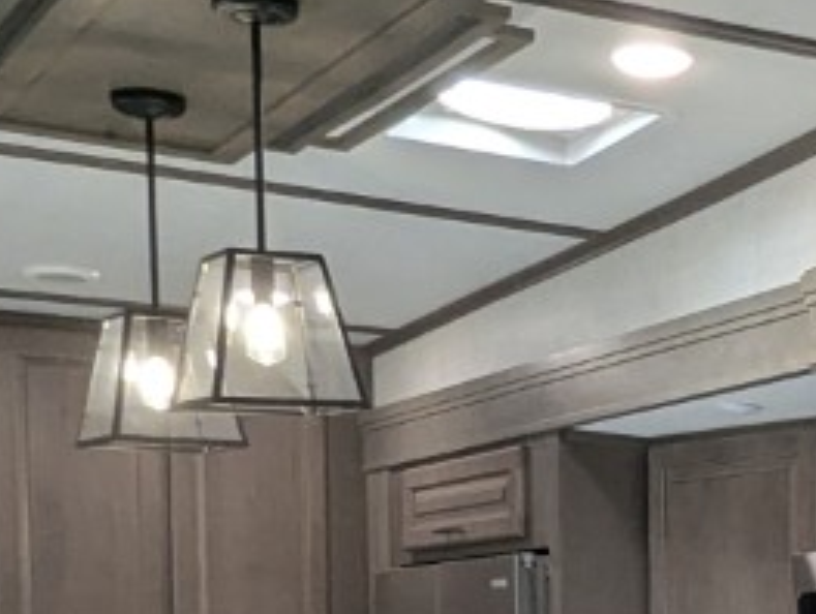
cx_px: 976
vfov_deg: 16.4
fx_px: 2006
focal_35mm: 85
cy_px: 819
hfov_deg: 21.4
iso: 255
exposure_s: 1/125
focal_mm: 2.35
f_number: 2.2
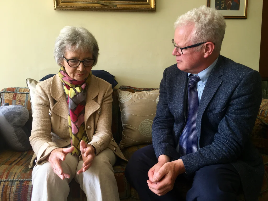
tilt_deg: -8.2
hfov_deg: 61.7
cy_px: 100
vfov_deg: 48.2
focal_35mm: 29
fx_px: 225
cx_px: 134
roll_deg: +0.2
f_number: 2.2
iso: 32
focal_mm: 4.15
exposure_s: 1/50
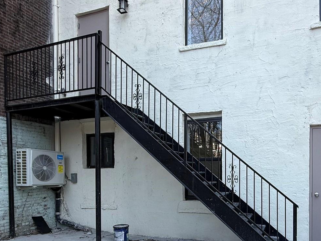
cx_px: 204
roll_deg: +0.2
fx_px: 269
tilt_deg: +0.3
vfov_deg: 46.5
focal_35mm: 29
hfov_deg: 60.7
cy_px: 181
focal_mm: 2.22
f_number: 2.2
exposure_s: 1/150
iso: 50
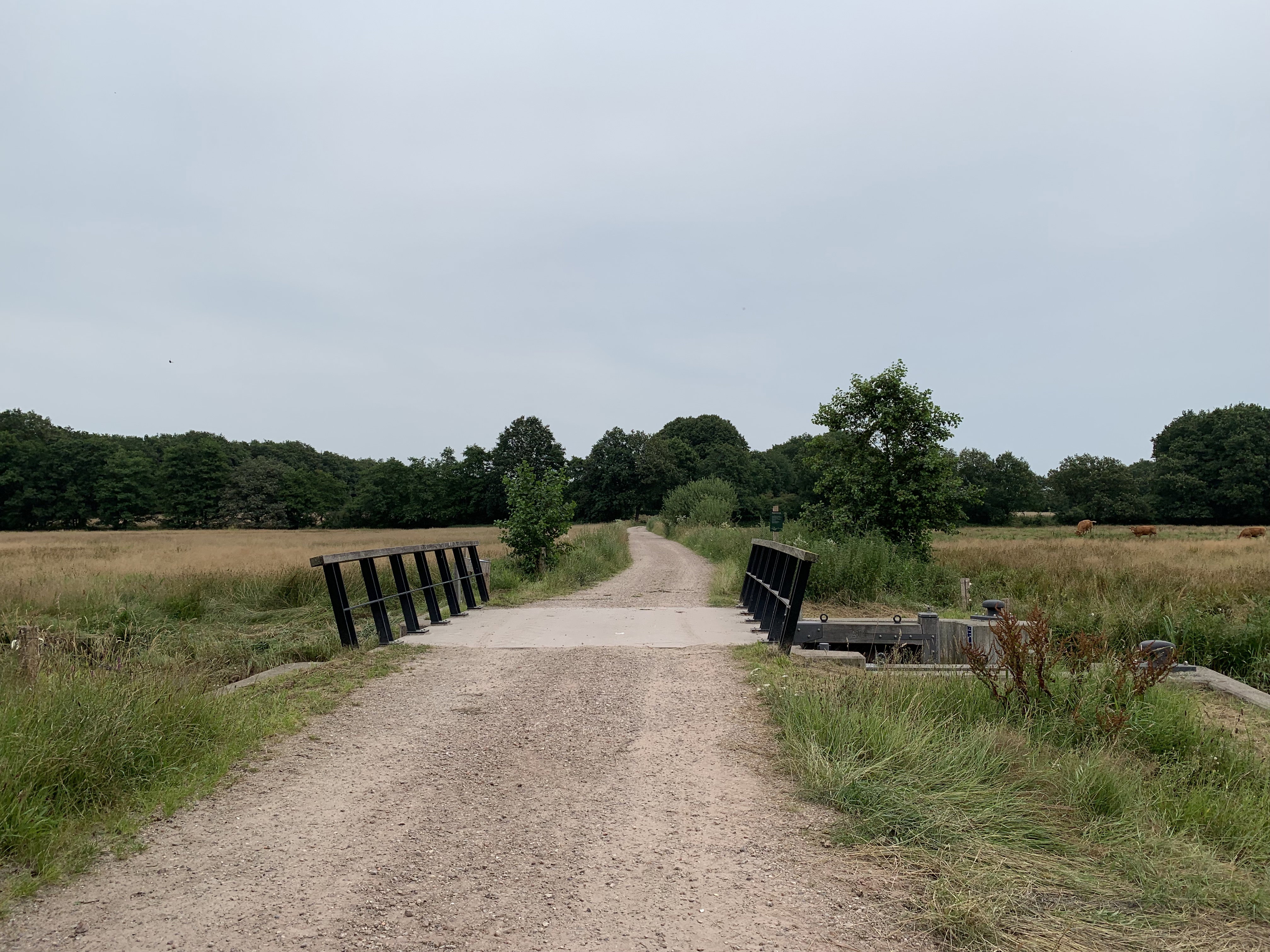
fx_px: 954
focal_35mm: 26
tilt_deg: +2.7
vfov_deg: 53.1
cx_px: 635
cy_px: 476
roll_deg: +0.4
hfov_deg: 67.3
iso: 25
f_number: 1.8
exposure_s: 1/2364
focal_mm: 4.25
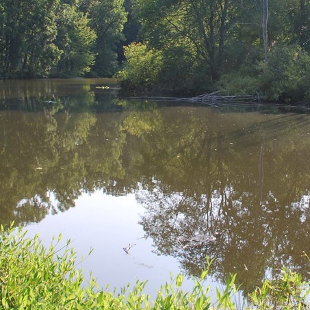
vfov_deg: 28.1
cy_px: 133
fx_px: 618
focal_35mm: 61
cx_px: 207
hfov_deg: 28.0
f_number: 5
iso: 100
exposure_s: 1/200
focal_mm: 20
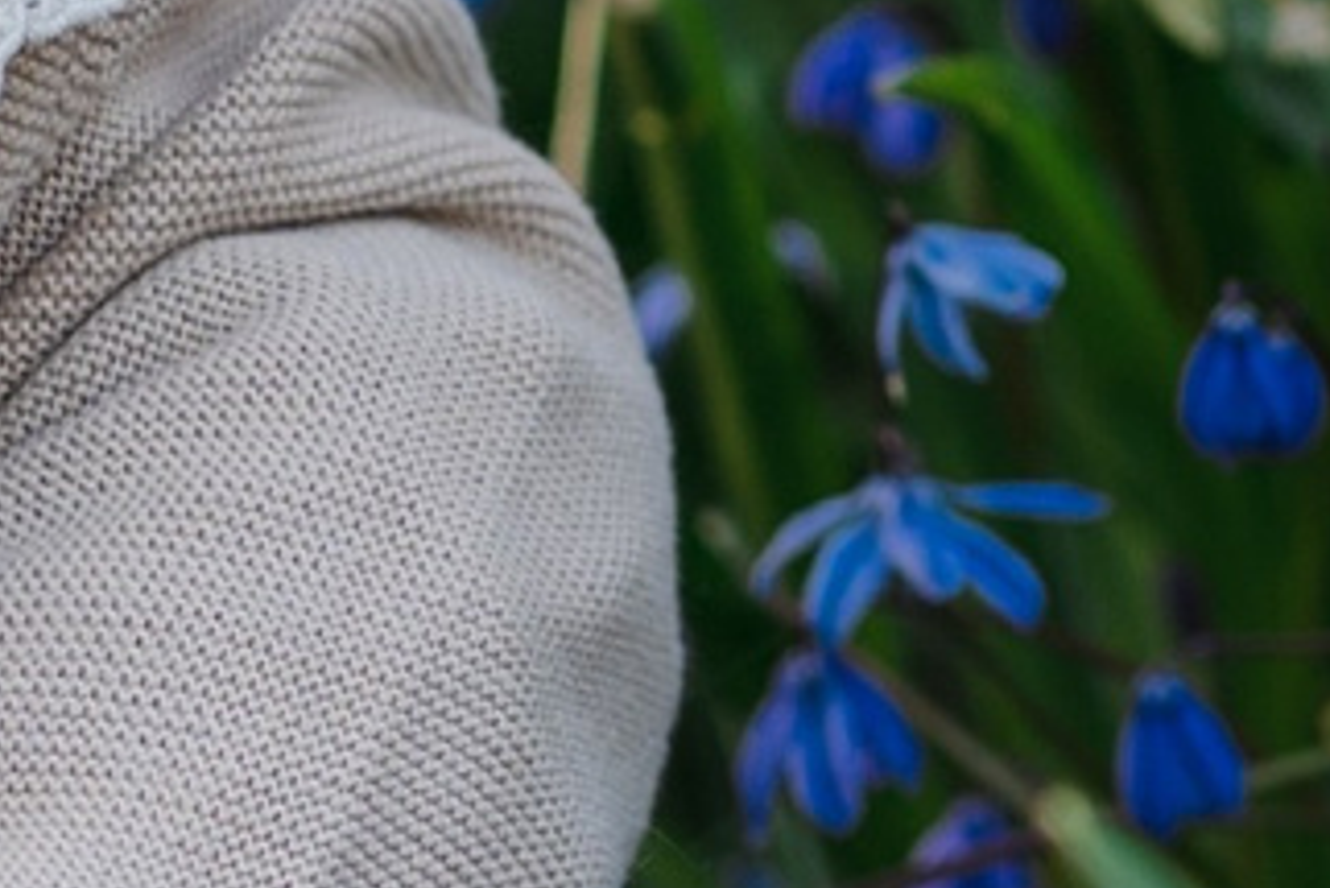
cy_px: 209
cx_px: 1225
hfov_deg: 4.9
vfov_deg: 3.3
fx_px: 15412
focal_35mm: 417
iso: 160
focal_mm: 50
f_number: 2
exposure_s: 1/640
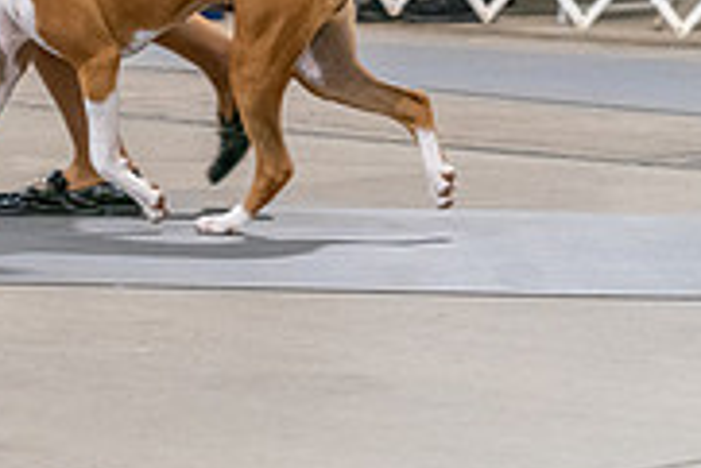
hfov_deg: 6.8
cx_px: 43
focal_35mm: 301
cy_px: -249
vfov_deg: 4.5
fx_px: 5866
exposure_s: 1/250
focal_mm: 94
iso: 6400
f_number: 3.5
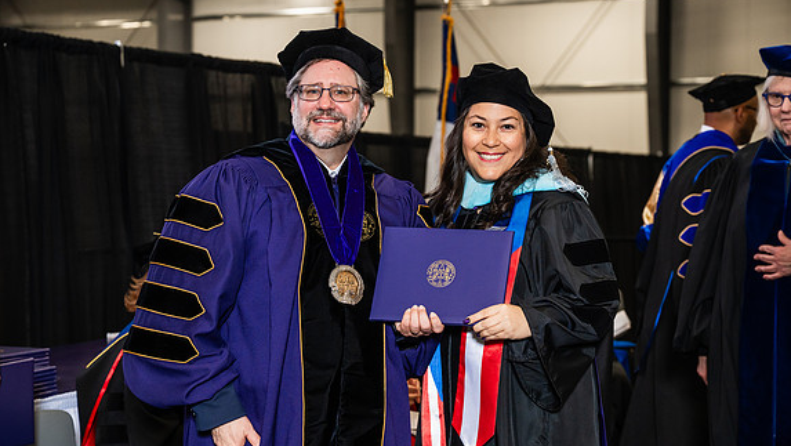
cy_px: 251
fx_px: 1490
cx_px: 399
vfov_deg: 17.0
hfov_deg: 29.7
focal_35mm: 71
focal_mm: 67
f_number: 4.5
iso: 1250
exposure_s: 1/200
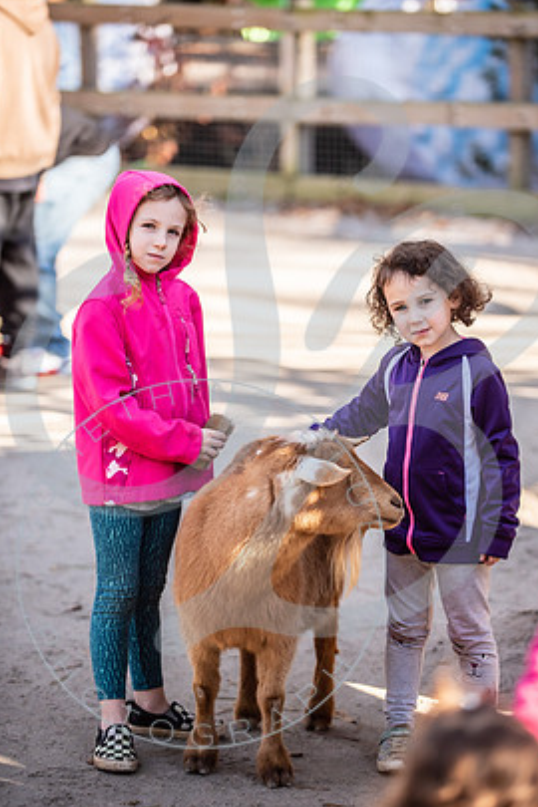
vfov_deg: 15.9
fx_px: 2892
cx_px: 291
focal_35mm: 129
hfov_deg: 10.6
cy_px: 412
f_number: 2.8
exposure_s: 1/800
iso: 200
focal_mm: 116
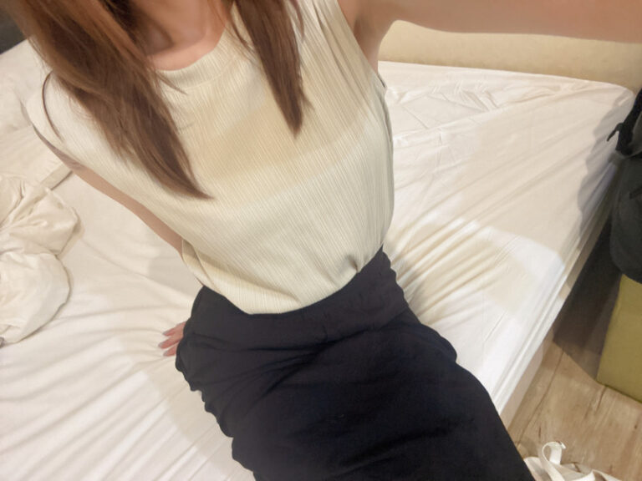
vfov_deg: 58.9
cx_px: 321
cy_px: 240
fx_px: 427
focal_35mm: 23
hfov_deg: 73.9
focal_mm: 2.69
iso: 250
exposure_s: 1/30
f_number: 1.9
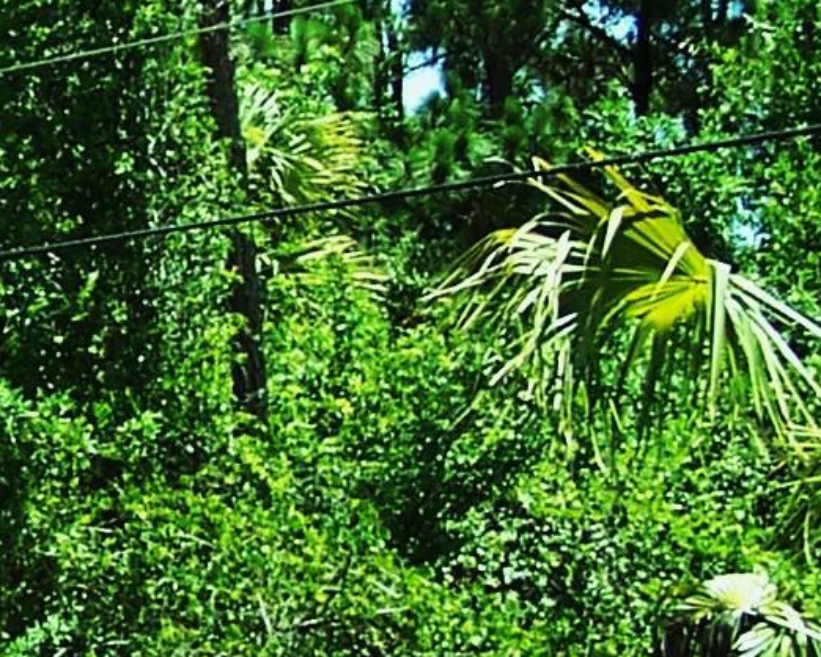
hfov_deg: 9.9
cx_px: -698
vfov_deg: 8.5
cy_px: 256
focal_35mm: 183
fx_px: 4448
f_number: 2.8
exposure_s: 1/500
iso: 80
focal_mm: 6.3
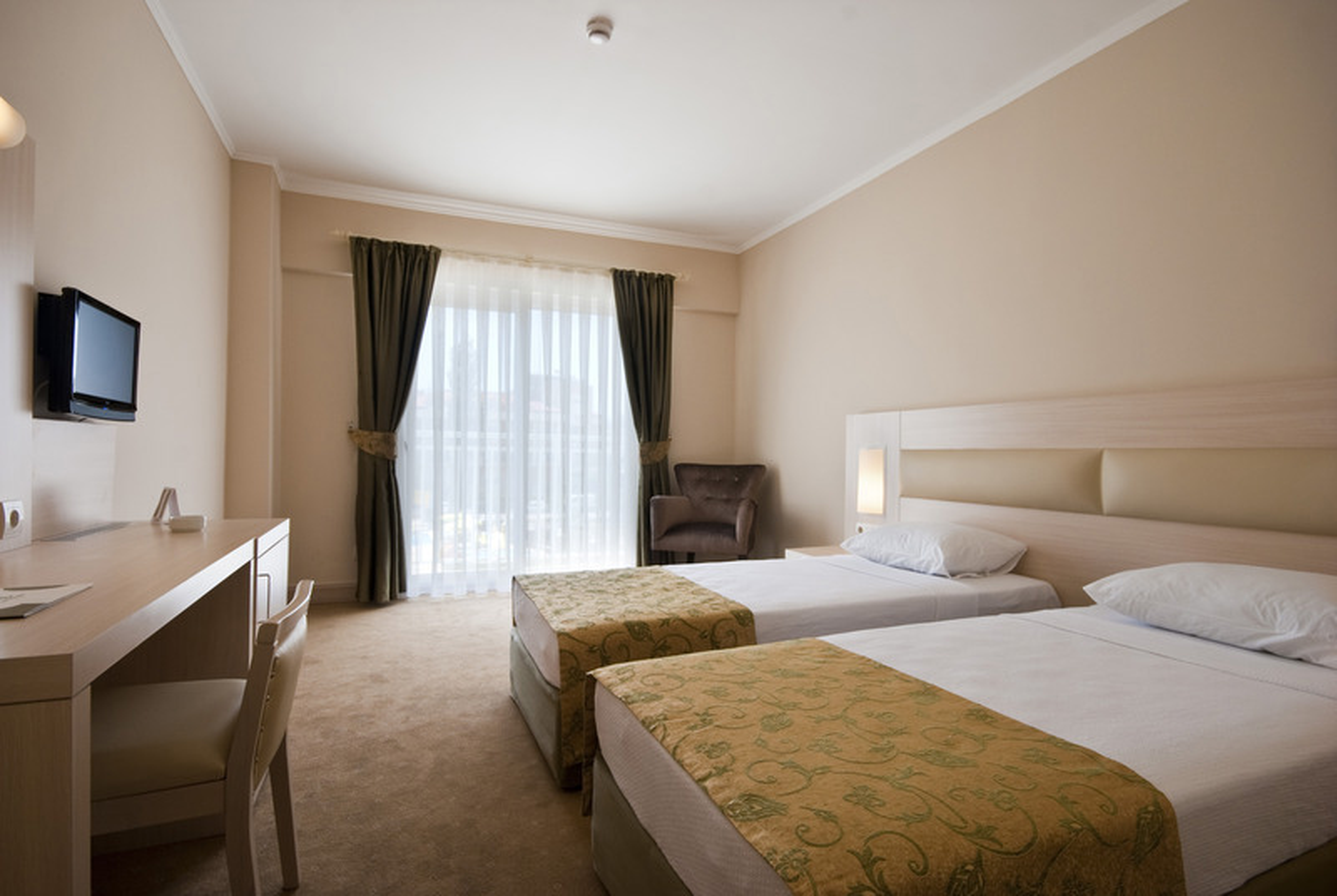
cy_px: 448
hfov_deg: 89.9
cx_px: 668
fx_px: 669
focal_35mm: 18
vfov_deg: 67.6
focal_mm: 12
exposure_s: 1/15
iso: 100
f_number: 9.5
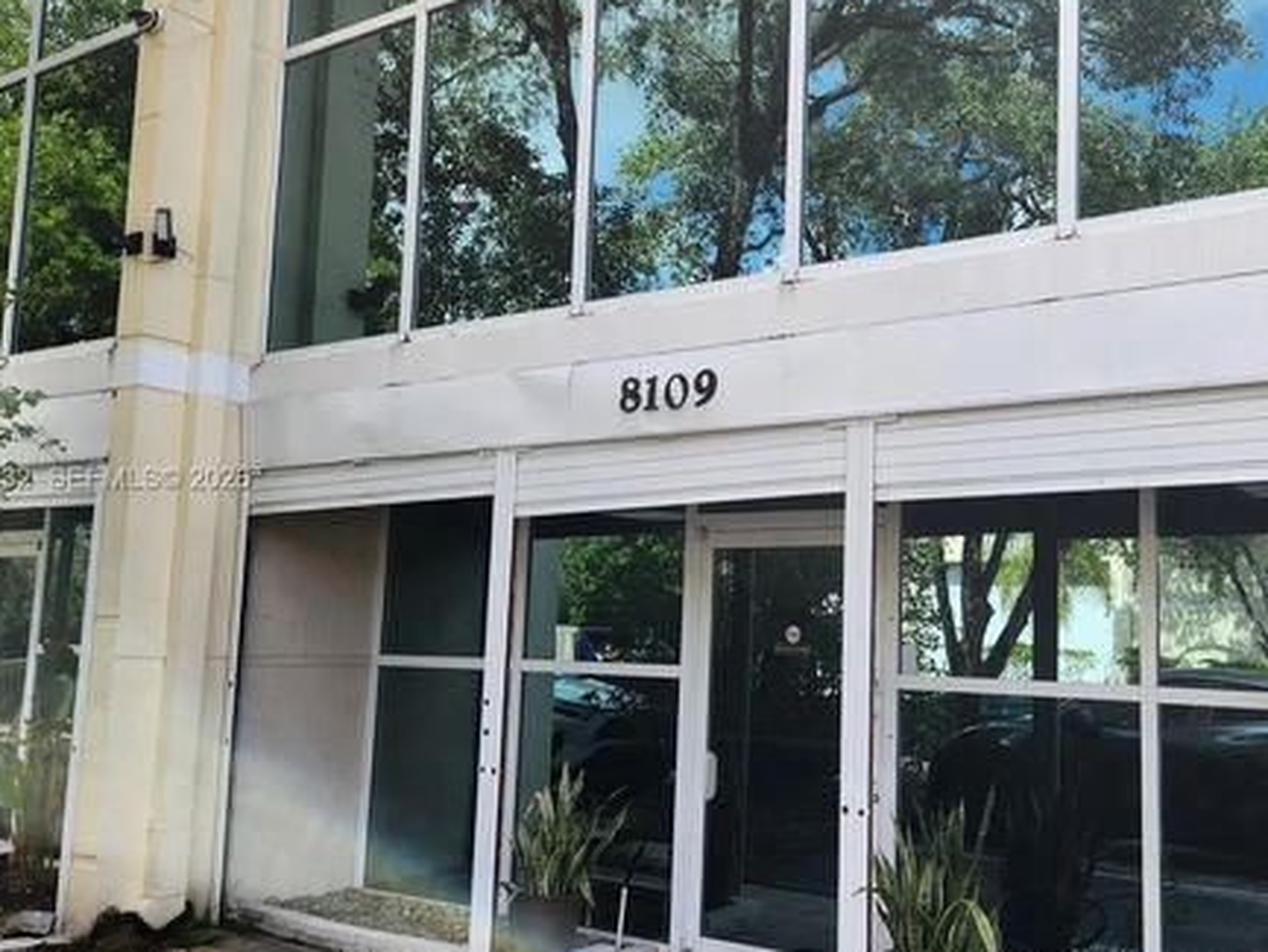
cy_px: 480
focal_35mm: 34
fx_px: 1246
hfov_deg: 53.1
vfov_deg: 41.8
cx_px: 823
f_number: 1.8
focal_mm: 5.4
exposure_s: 1/616
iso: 20
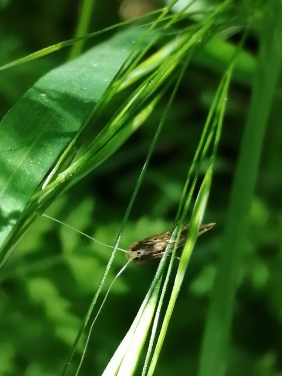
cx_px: 141
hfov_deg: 14.2
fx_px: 1130
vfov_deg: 18.9
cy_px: 188
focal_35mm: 104
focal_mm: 3.46
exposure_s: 1/180
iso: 64
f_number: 1.8
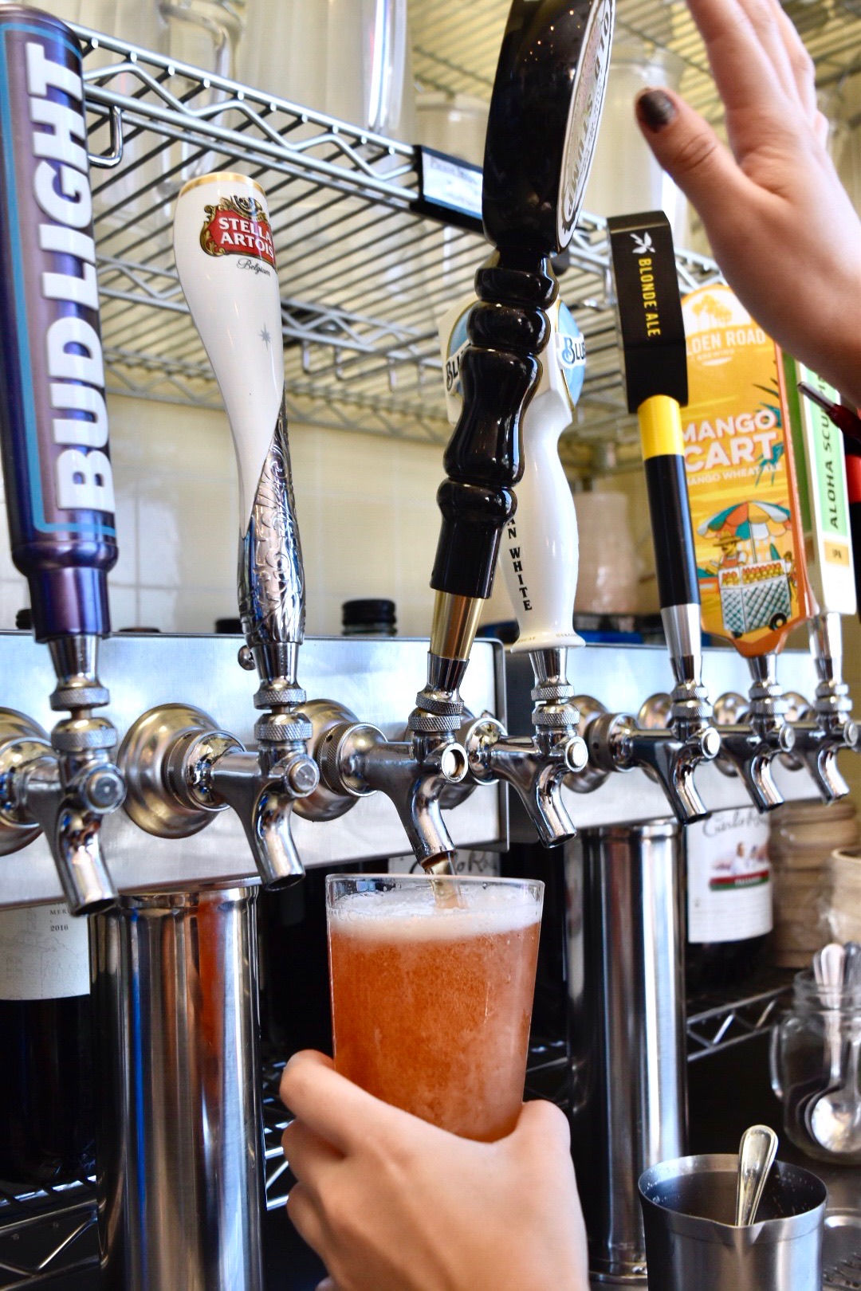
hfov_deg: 36.9
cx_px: 430
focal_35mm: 36
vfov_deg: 53.1
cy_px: 646
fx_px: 1291
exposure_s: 1/100
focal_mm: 24
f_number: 5.6
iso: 800
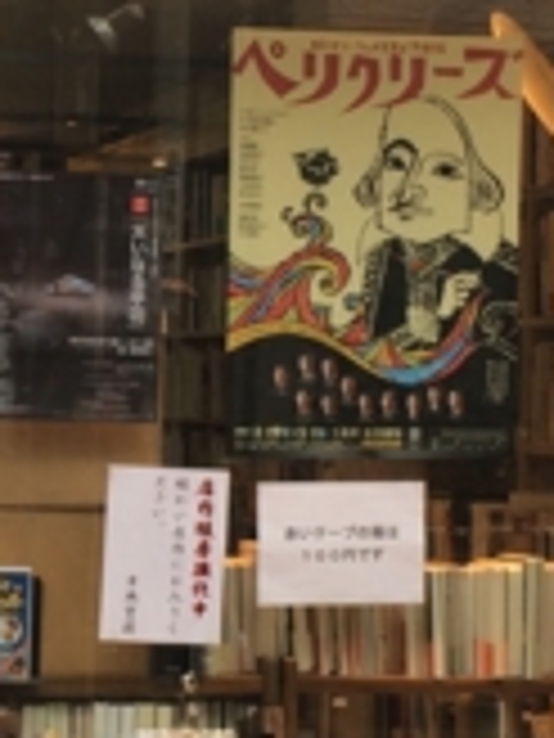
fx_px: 2411
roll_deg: -0.7
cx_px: 5
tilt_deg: -1.2
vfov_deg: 17.4
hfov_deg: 12.9
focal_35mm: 113
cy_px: 432
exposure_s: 1/60
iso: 40
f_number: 2.2
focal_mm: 4.15
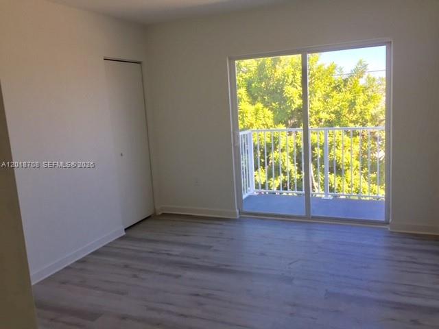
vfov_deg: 48.2
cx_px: 220
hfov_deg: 61.7
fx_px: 368
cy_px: 164
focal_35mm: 29
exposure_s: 1/120
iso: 32
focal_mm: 4.15
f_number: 2.2
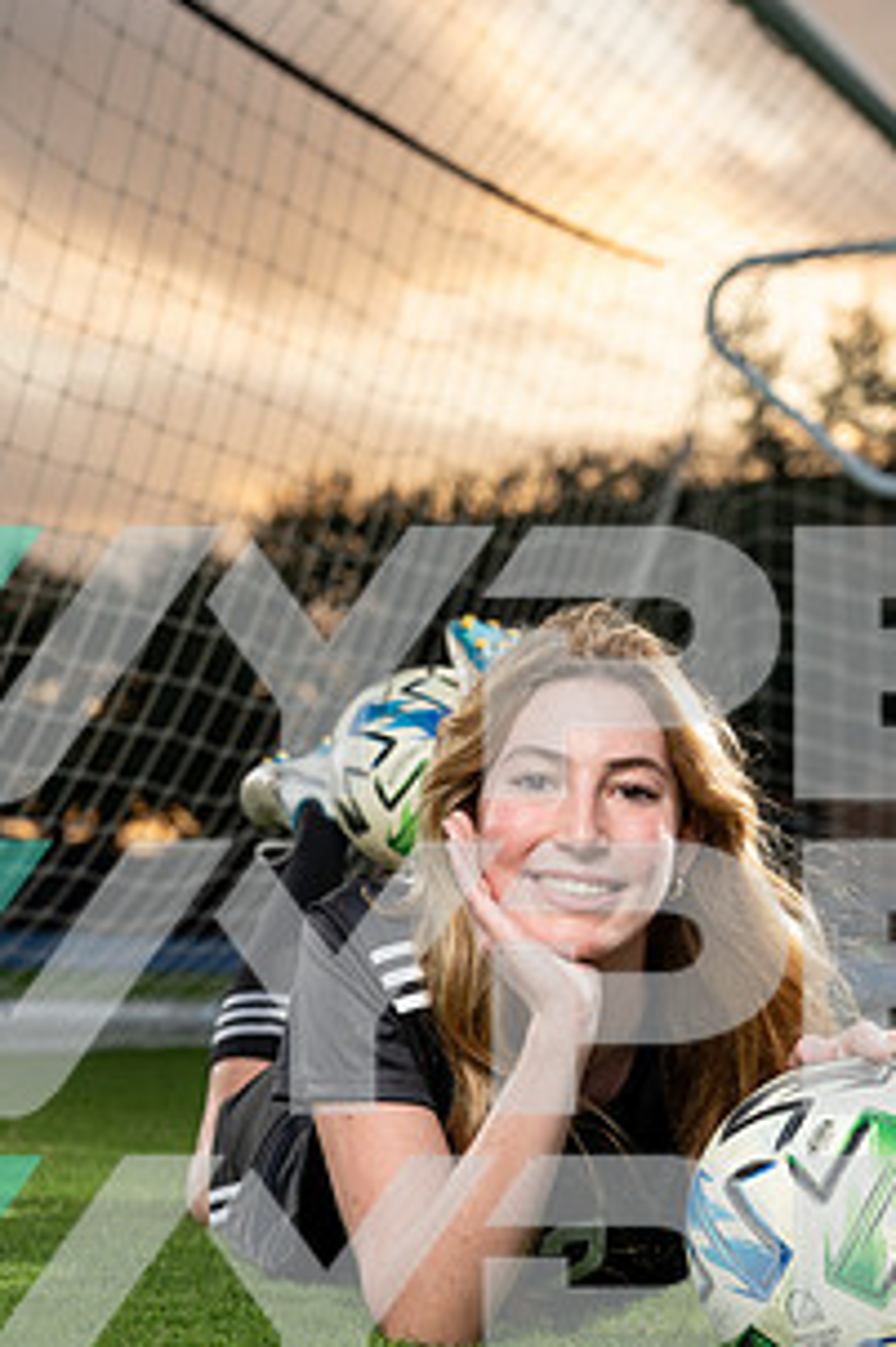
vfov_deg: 26.4
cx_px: 441
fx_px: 2840
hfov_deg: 17.9
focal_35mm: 76
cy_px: 981
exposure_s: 1/250
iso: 160
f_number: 4
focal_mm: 51
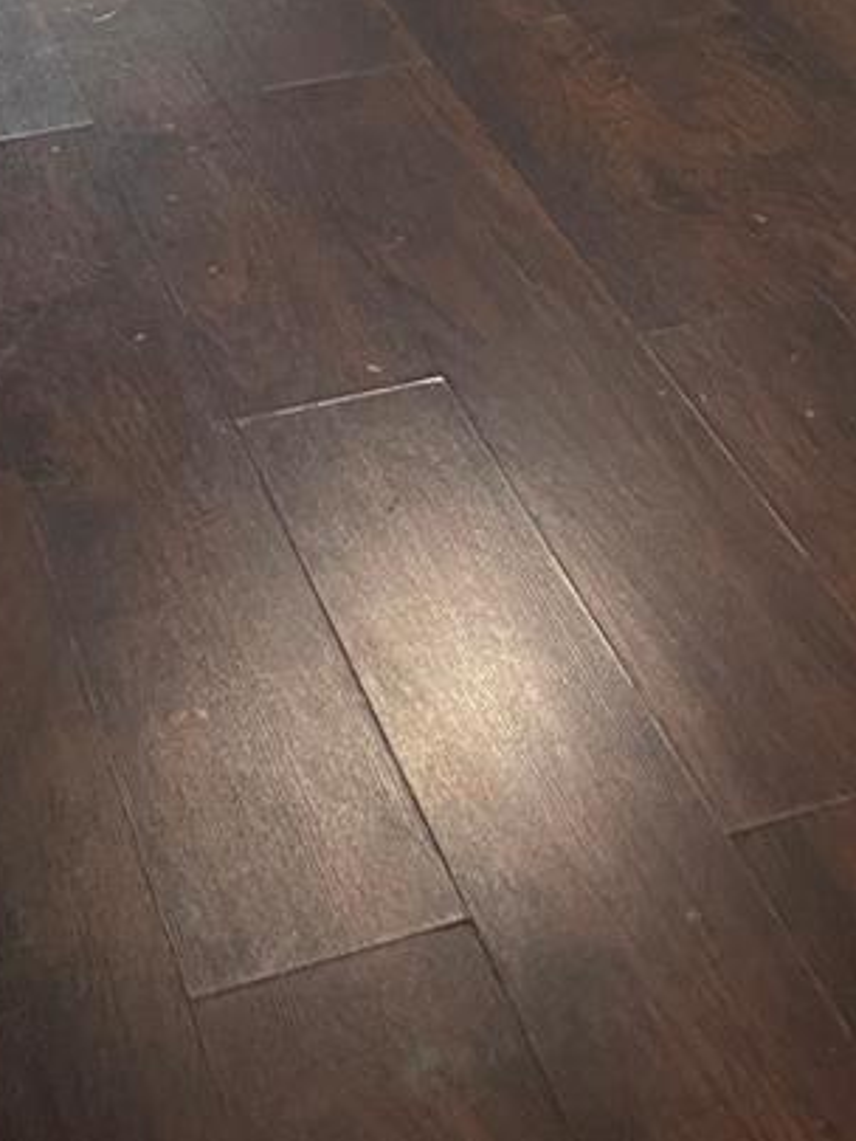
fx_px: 2439
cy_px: -439
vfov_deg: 22.7
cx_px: 459
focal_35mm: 74
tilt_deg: -14.7
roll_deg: -0.7
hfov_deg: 19.9
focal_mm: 5.1
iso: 125
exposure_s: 1/60
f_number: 1.6
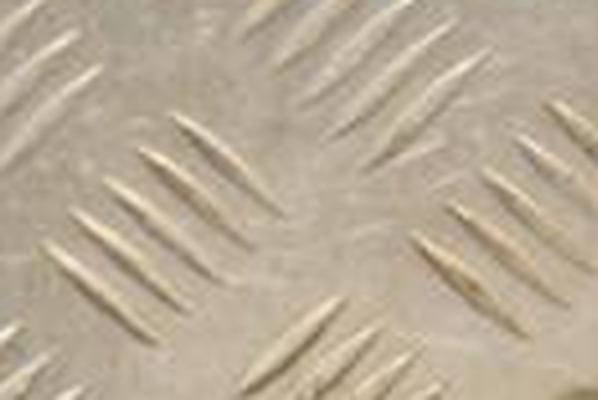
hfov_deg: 5.8
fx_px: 5853
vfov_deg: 3.9
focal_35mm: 352
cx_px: -274
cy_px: 692
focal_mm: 52
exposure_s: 1/200
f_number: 5.6
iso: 800
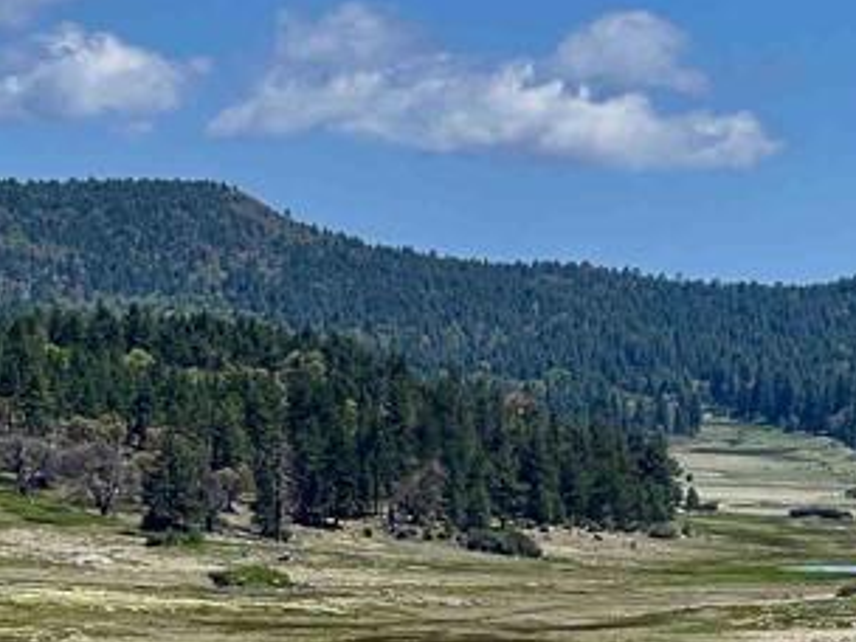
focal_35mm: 259
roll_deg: -0.6
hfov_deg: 7.6
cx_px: 265
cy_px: 515
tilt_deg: -1.4
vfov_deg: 5.7
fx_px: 6405
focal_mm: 9
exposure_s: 1/1064
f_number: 2.8
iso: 32
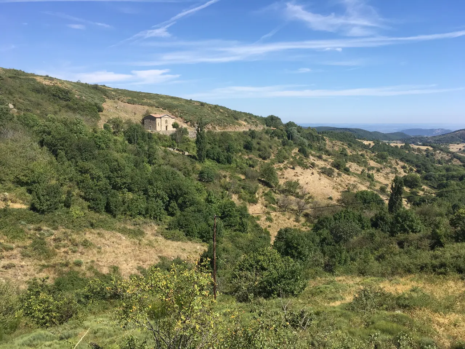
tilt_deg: -9.1
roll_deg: -3.8
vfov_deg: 48.2
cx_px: 232
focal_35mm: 29
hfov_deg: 61.7
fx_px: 390
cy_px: 174
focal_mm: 4.15
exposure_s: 1/1166
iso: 25
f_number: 2.2
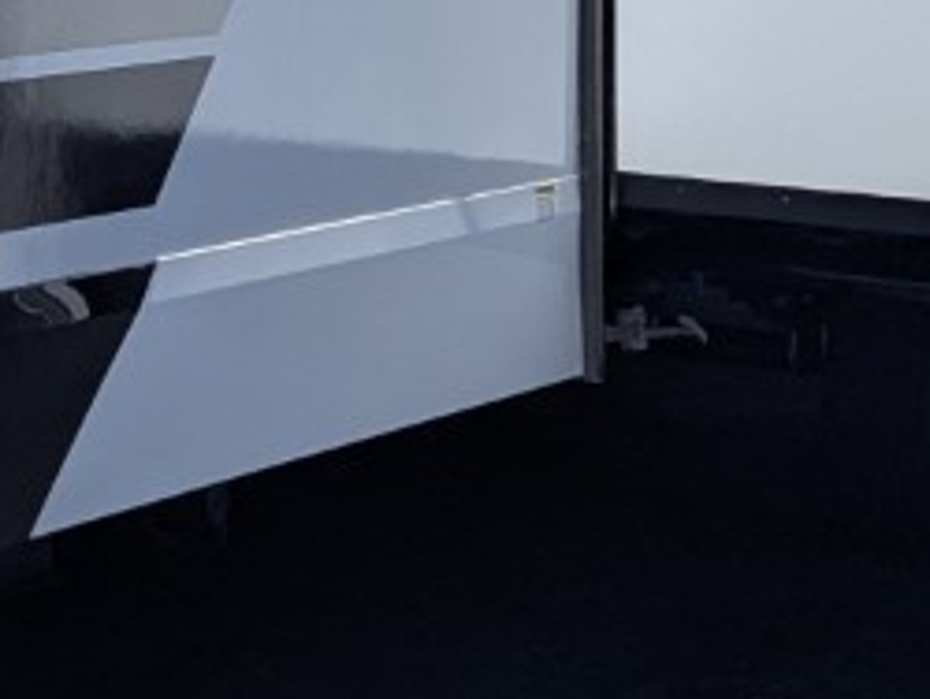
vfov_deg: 10.8
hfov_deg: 14.0
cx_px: -333
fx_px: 3604
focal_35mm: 134
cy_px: -253
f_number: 1.85
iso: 48
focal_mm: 6.81
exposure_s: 1/6289
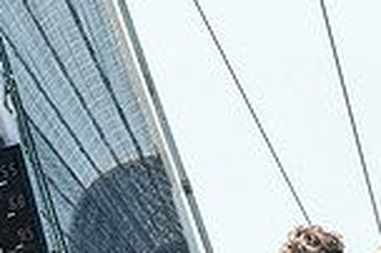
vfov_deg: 1.2
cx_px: 110
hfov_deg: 1.8
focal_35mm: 1146
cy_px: 440
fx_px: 12115
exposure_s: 1/1600
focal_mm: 200
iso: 250
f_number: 5
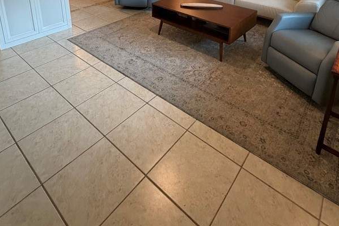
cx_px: 172
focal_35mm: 25
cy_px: -9
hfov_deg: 71.5
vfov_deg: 42.8
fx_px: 236
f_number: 2.2
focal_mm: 2.22
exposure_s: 1/60
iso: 320
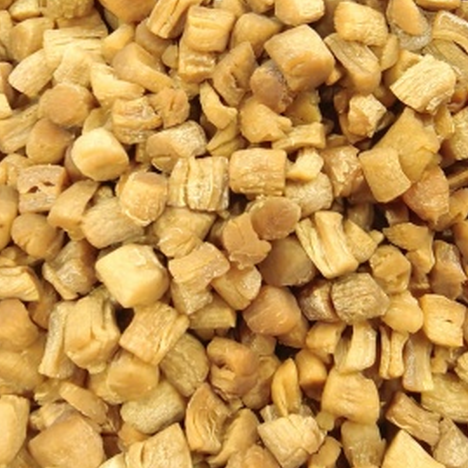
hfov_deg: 34.6
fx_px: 749
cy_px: 57
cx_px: 195
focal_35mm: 49
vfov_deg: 33.1
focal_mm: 1.95
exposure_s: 1/50
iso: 320
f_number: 2.2
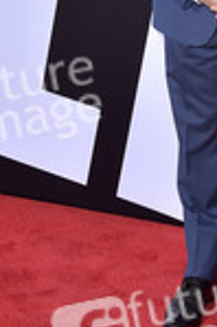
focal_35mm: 94
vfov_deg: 21.0
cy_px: 0
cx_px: 229
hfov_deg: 14.2
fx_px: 852
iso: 320
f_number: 6.3
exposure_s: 1/250
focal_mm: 35
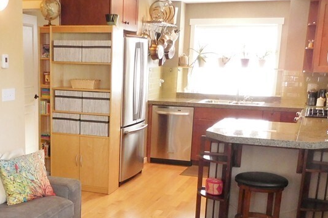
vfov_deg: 26.4
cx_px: 98
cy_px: 181
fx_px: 455
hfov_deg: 38.9
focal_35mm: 50
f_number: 3.3
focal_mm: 4.5
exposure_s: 1/30
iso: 280
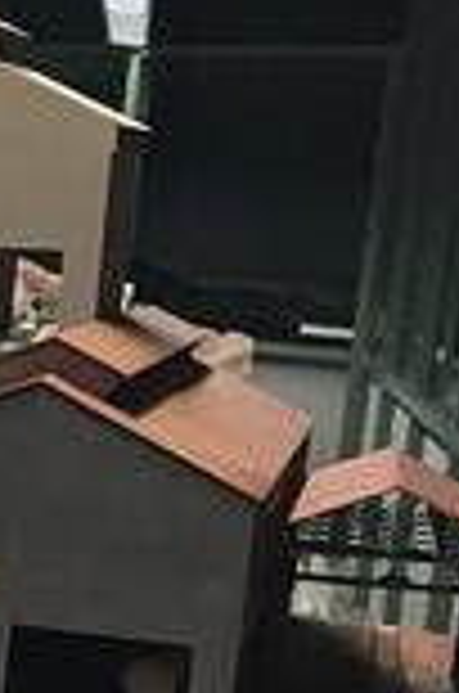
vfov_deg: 13.1
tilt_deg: -6.8
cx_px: -1053
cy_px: 536
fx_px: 3016
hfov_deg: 7.4
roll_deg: -4.1
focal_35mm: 157
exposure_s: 1/33
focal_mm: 4.15
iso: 100
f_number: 2.2
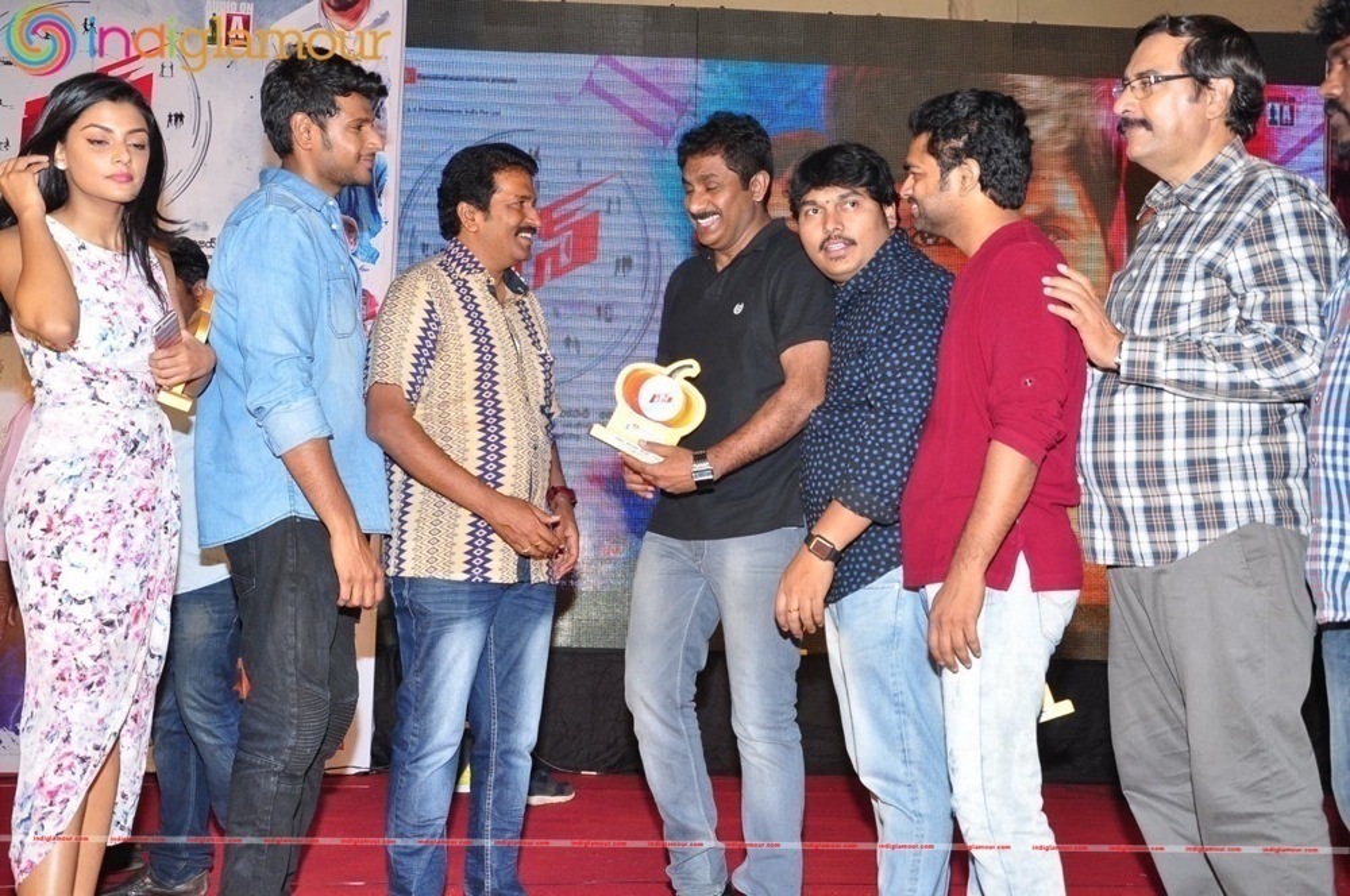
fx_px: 1461
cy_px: 448
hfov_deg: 49.6
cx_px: 675
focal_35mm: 39
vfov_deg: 34.1
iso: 500
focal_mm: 26
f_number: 7.1
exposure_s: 1/125
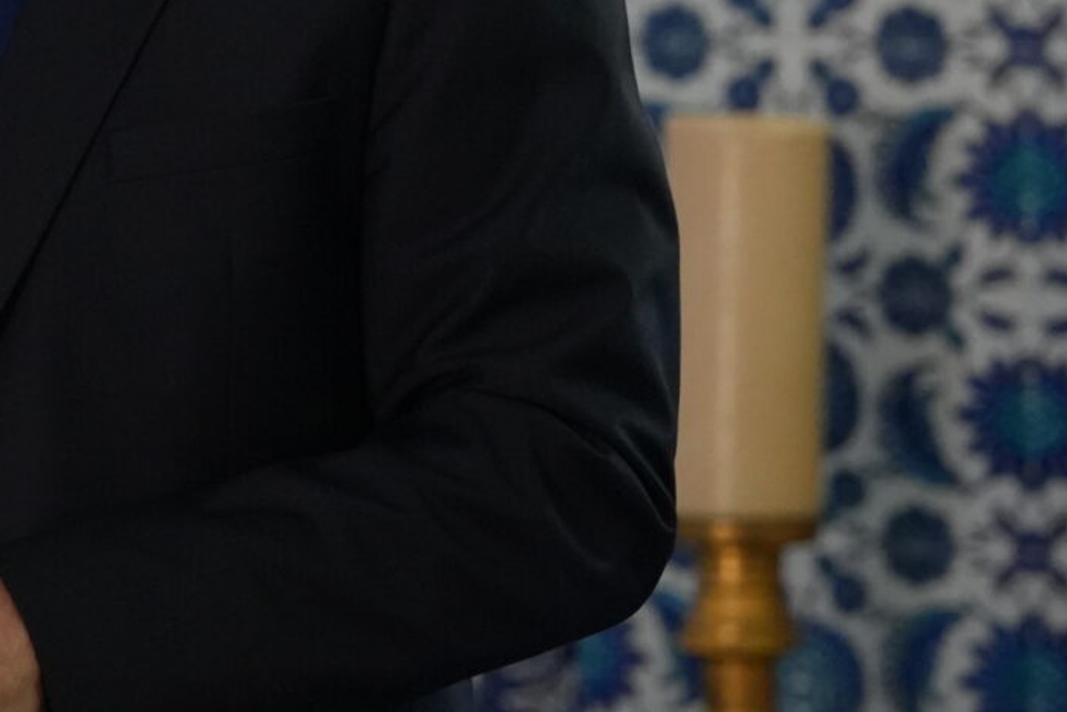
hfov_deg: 7.9
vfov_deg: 5.3
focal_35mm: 257
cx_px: -303
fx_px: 7618
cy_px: 51
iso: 4000
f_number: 4
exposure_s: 1/160
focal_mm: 70
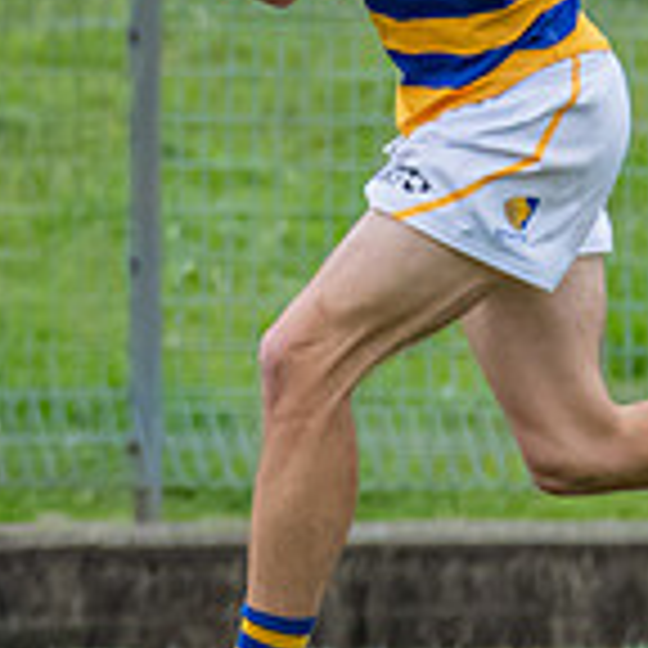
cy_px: -298
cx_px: -344
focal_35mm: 3014
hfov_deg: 0.6
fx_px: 63833
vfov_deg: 0.6
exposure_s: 1/1600
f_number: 6
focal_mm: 450
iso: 1800
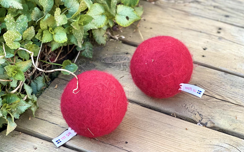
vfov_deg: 19.1
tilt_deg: -35.7
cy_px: 84
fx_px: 452
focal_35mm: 68
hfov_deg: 30.2
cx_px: 122
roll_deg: -0.4
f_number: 2.2
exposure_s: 1/121
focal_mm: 7.5
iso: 25
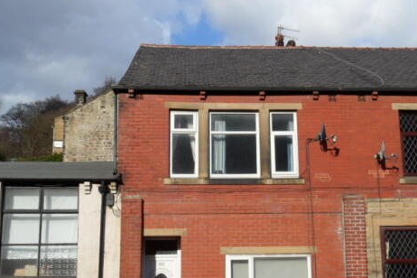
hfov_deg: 46.3
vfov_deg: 31.6
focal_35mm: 42
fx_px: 486
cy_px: 192
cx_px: 230
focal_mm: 5.3
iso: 80
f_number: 3.4
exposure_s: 1/1000
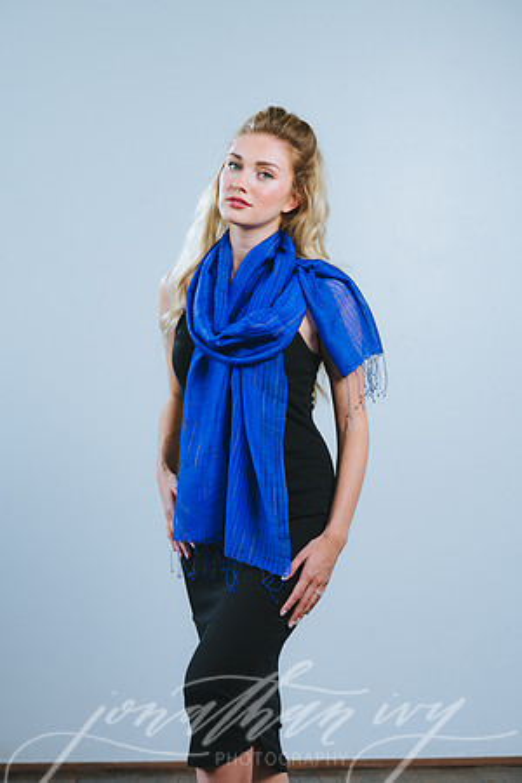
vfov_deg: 23.9
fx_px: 1849
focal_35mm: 85
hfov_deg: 16.1
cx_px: 261
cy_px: 392
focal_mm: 85
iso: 100
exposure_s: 1/200
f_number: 4
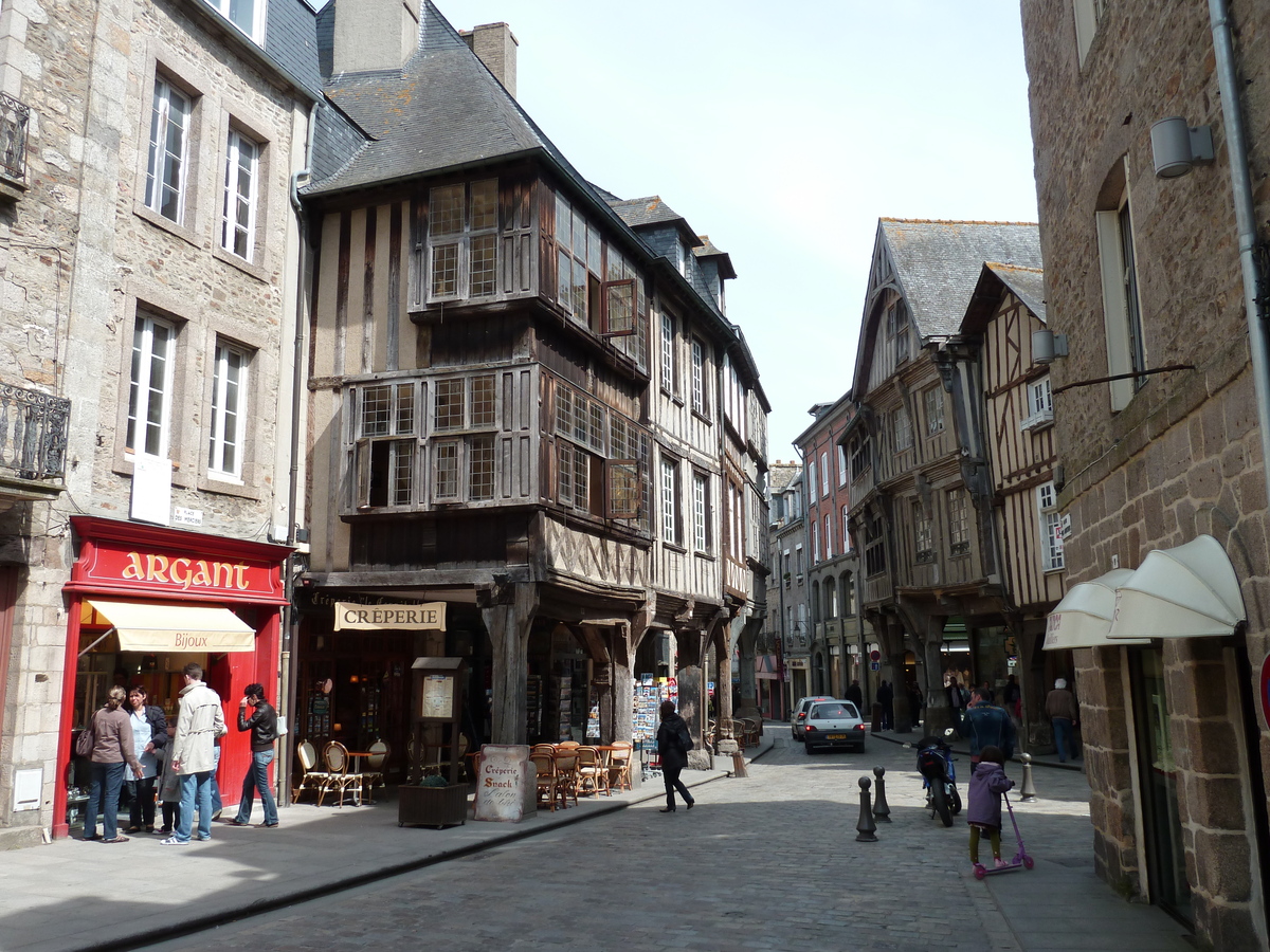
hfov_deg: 61.7
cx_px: 635
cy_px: 476
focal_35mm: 29
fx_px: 1064
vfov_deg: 48.2
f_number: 4
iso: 80
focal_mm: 4.7
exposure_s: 1/400
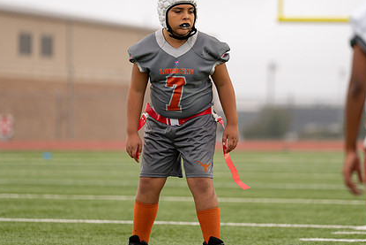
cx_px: 203
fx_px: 2258
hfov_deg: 9.3
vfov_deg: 6.2
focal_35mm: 222
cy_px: 111
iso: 500
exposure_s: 1/1000
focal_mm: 159
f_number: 2.8
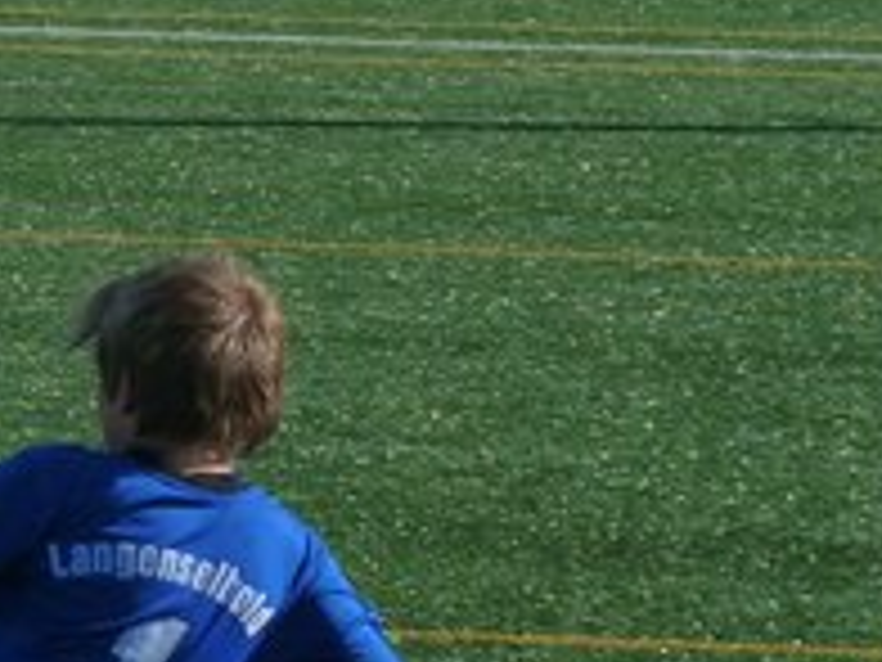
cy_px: 70
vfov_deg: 2.6
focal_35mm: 564
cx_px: -374
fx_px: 14370
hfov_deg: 3.5
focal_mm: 25.9
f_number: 5
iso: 125
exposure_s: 1/500
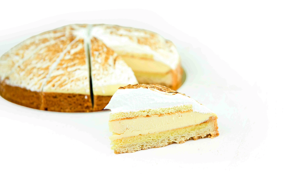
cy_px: 96
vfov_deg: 23.4
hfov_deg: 34.5
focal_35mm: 58
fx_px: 464
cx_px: 144
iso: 500
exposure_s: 1/160
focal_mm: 58
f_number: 4
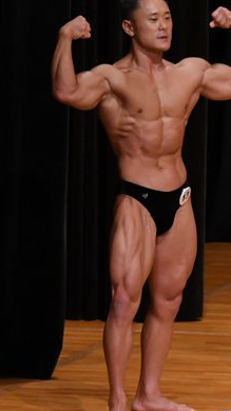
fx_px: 5790
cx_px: 270
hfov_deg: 2.3
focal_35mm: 531
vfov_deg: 4.1
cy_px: 212
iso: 4000
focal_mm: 170
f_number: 5.6
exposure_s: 1/400
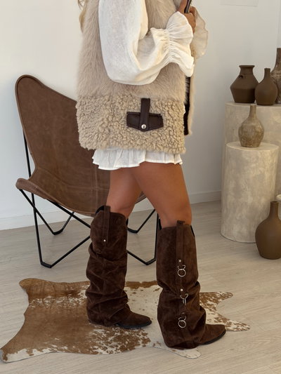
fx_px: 519
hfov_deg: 30.3
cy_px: 187
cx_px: 140
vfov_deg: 39.6
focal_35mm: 48
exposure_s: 1/60
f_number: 1.78
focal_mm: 6.76
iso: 125
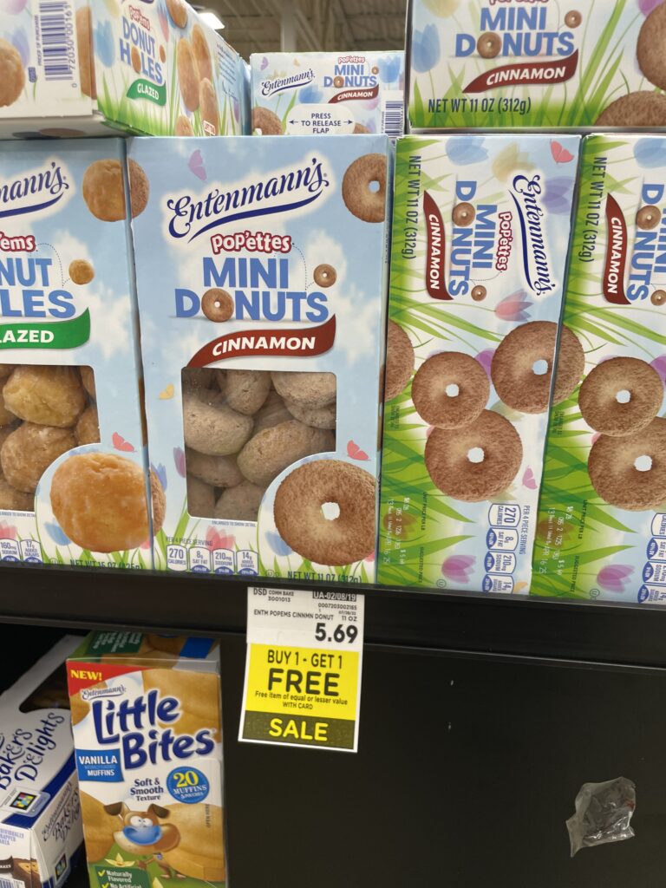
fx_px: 667
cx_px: 333
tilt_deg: -15.1
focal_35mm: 26
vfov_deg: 67.3
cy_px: 444
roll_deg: +0.3
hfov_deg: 53.1
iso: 64
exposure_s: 1/60
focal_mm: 4.2
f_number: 1.6
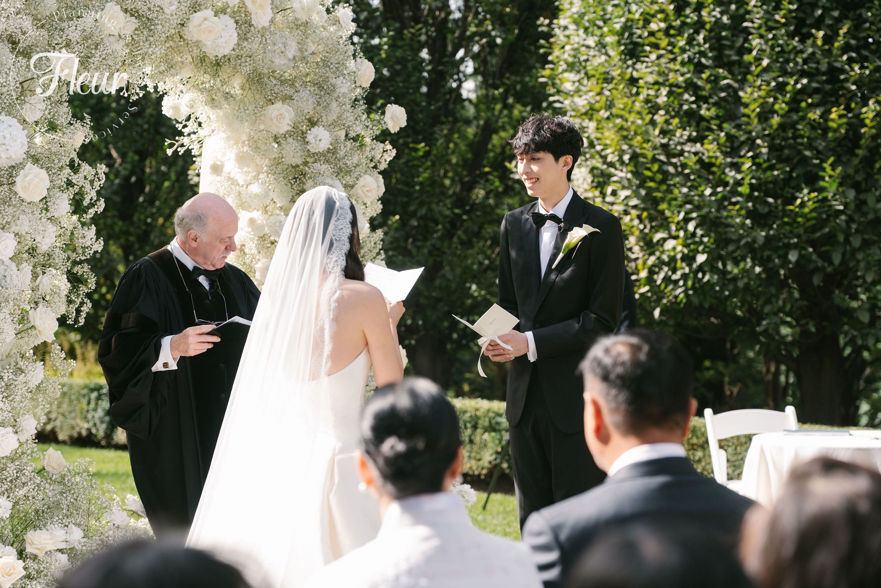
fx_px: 1713
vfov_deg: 19.5
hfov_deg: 28.8
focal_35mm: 70
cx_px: 440
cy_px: 294
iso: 100
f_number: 2.8
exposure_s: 1/320
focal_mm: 70
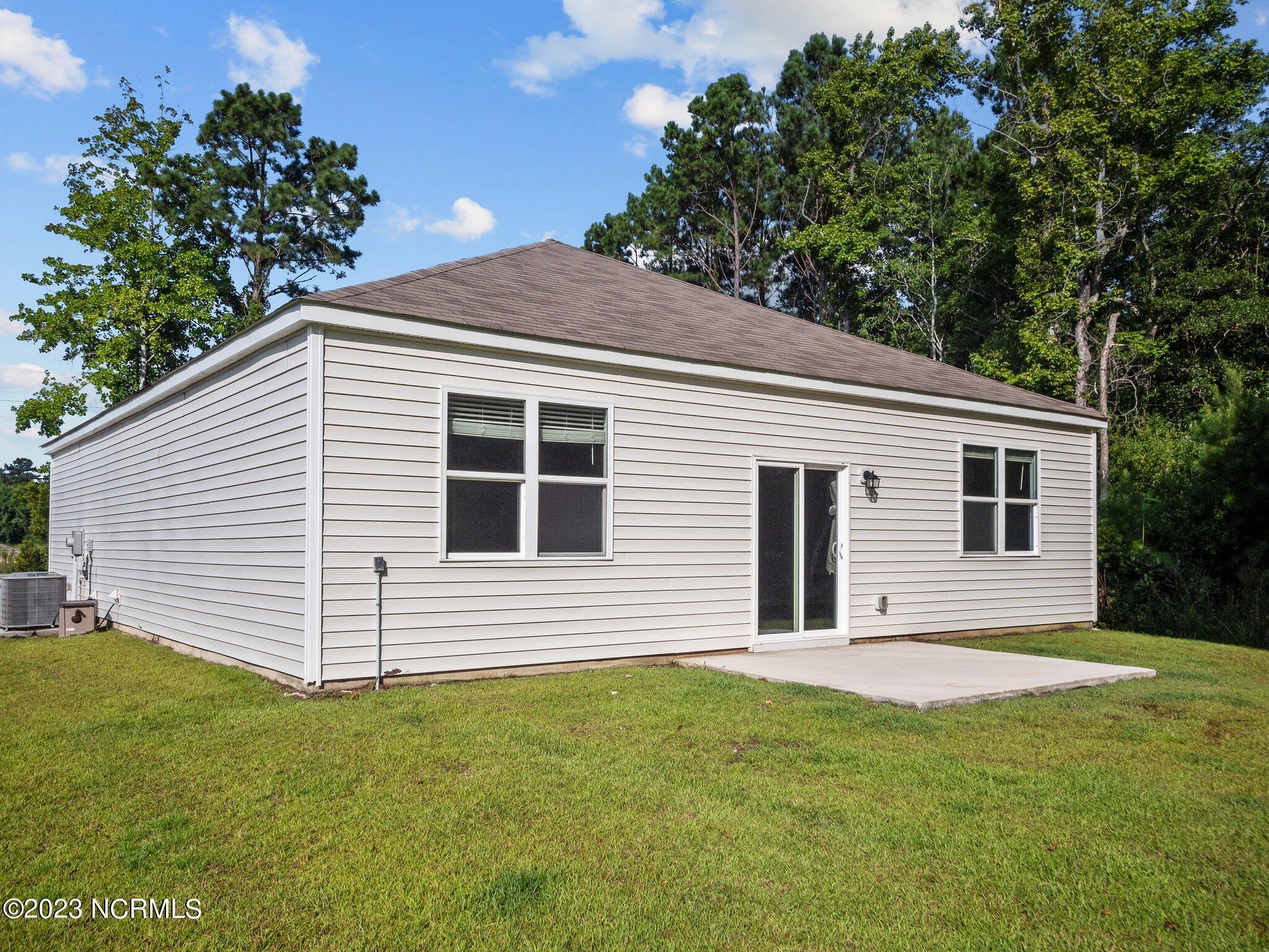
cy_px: 476
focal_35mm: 28
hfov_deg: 63.4
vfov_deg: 49.7
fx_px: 1026
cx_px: 634
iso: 200
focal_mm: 14
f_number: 5.6
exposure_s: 1/4000
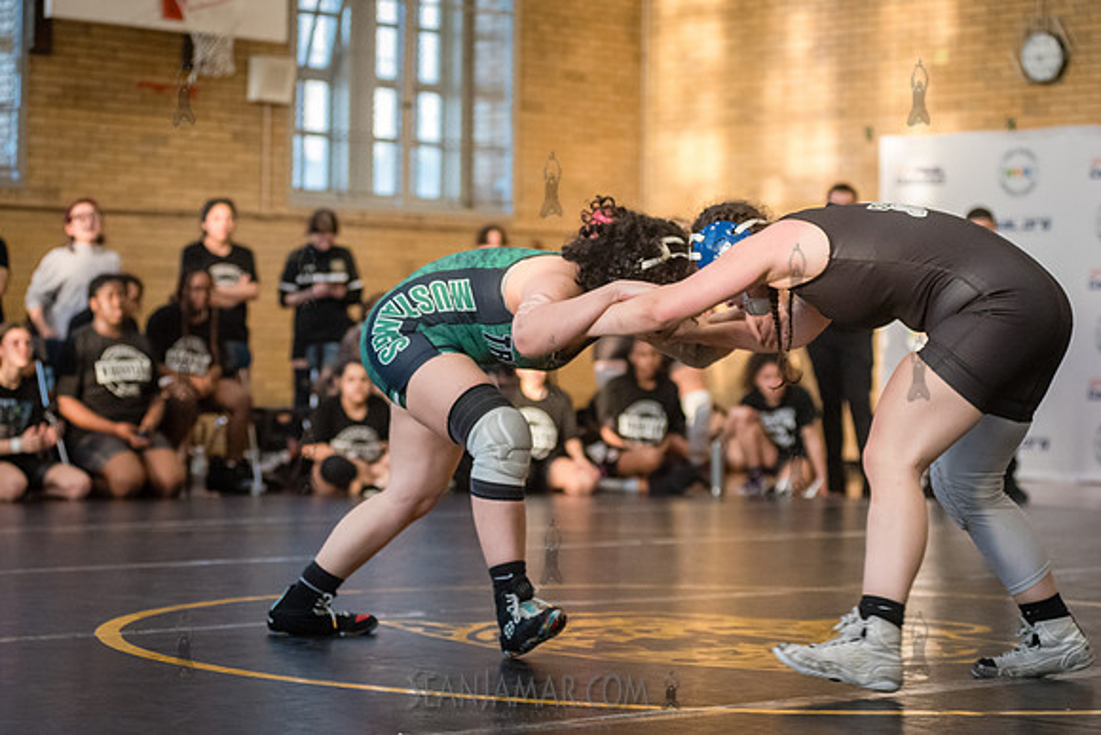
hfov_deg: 22.9
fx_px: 2712
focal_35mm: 89
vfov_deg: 15.4
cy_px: 365
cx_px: 517
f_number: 3.5
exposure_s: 1/400
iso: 5000
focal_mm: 80
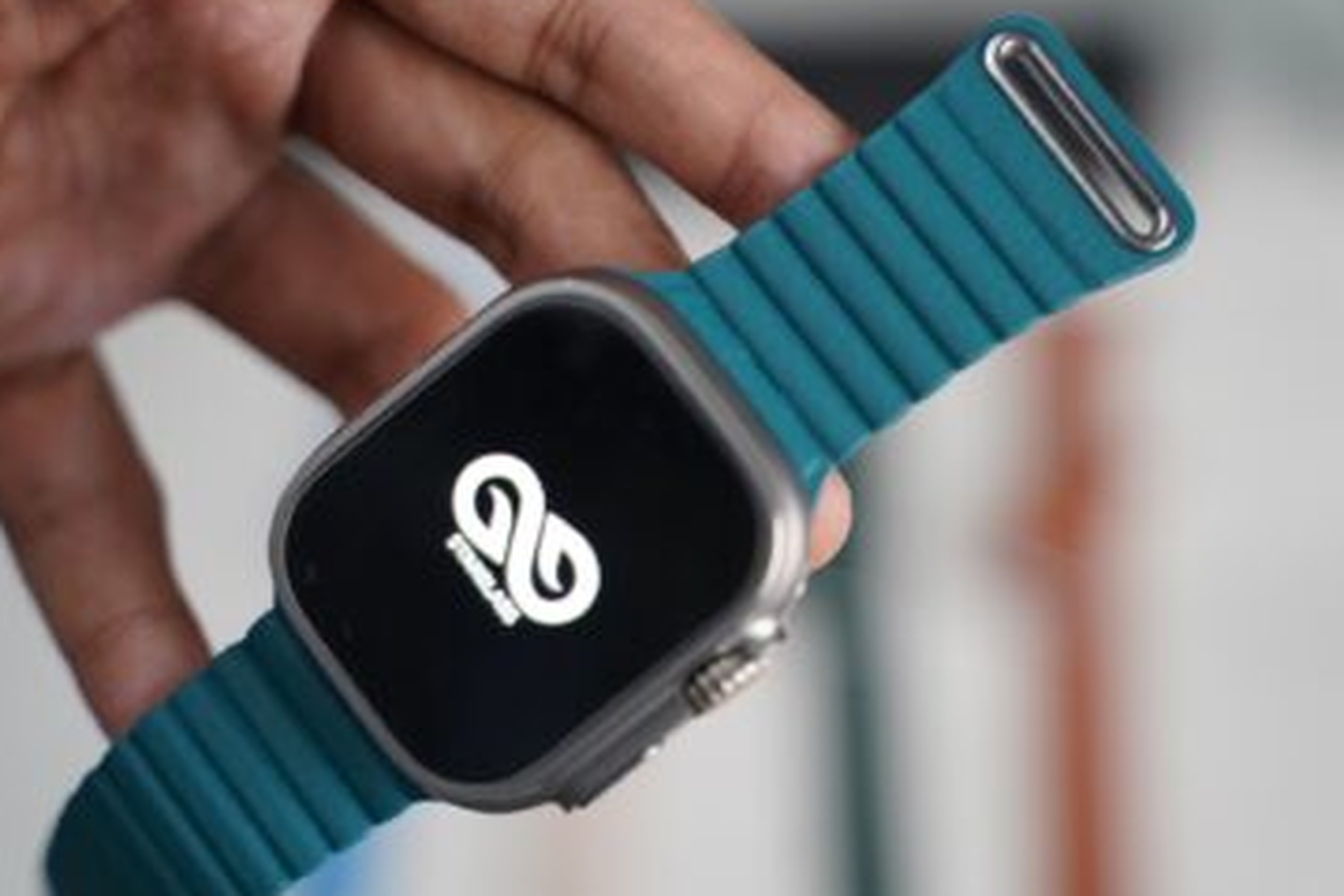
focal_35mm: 70
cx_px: 661
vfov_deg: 19.5
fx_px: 2613
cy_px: 450
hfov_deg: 28.8
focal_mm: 63
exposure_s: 1/90
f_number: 3.5
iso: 1250
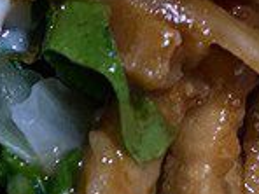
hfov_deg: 13.2
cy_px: -239
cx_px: -206
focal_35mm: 135
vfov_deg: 9.9
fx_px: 1010
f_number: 1.8
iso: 500
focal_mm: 4.25
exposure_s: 1/60
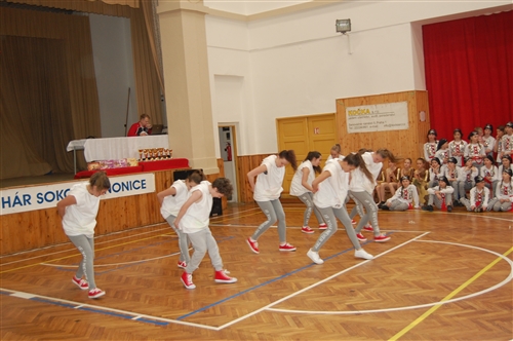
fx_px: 555
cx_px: 256
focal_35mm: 39
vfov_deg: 34.1
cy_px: 170
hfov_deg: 49.6
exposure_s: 1/60
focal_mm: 26
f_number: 4.2
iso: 560
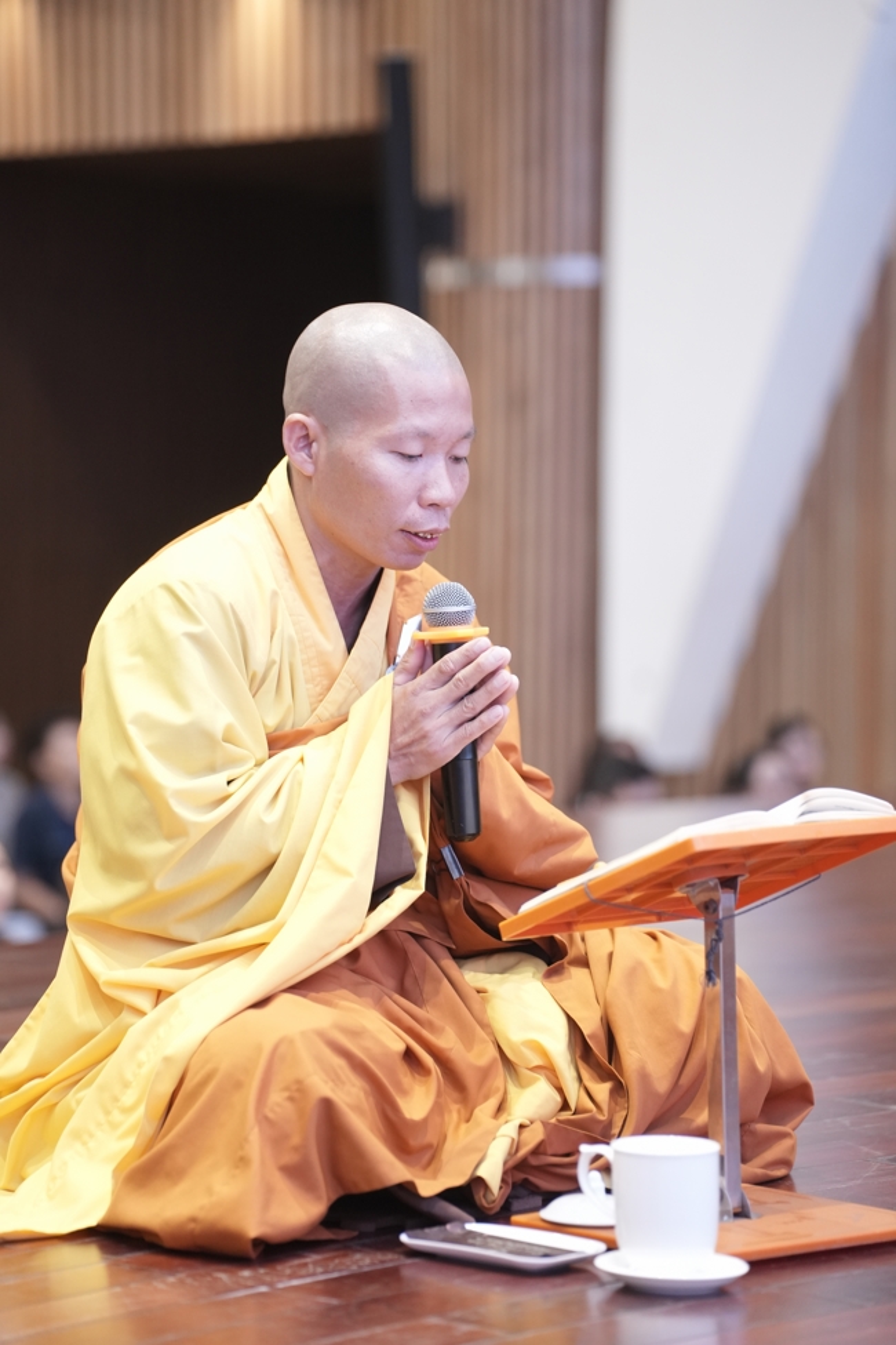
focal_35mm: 105
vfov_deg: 19.5
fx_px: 3920
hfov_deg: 13.0
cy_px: 672
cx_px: 448
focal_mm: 105
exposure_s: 1/125
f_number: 2.8
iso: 2500
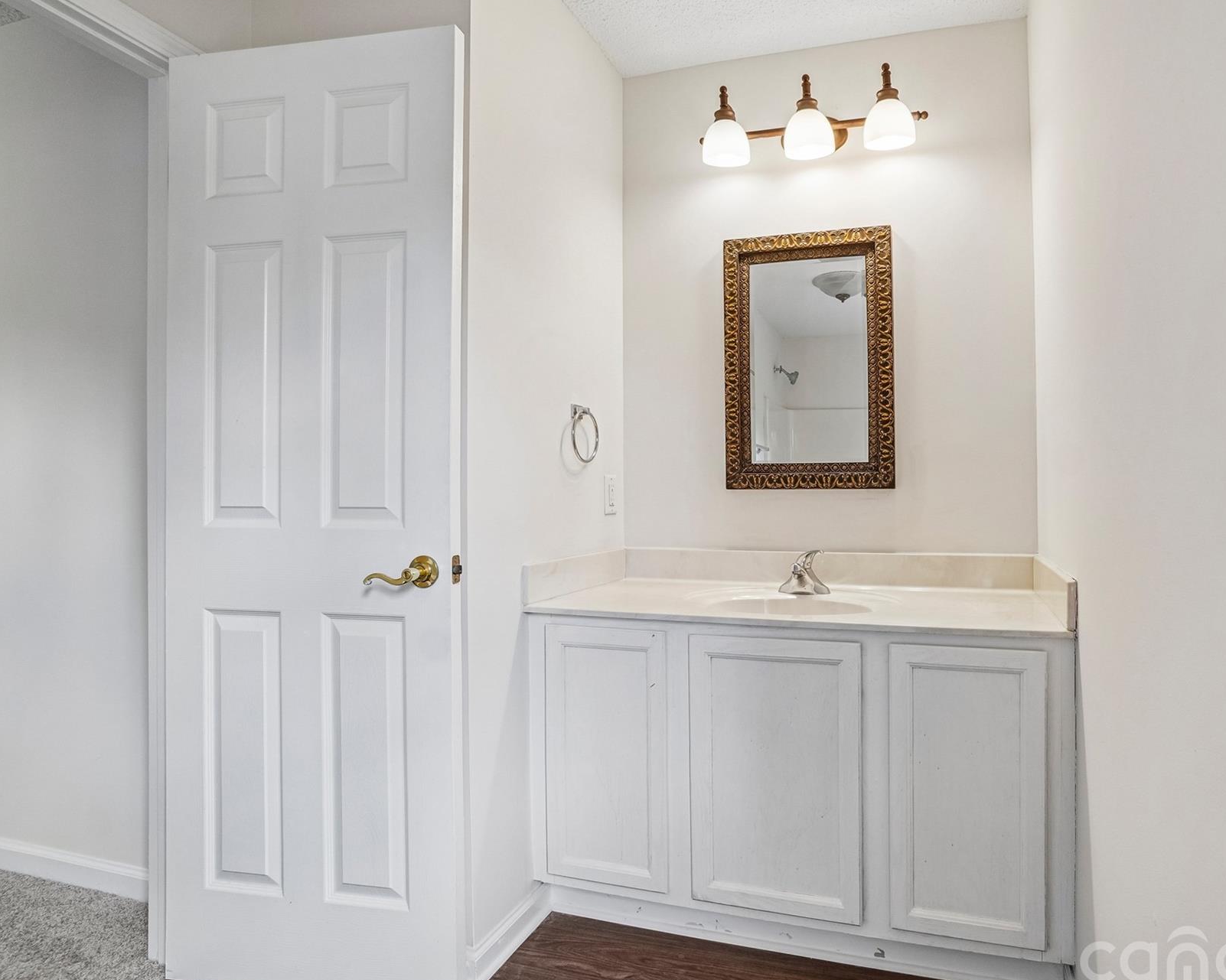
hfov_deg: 84.9
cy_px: 498
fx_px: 653
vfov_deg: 73.8
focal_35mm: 18
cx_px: 757
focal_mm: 10
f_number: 8
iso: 400
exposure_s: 1/30
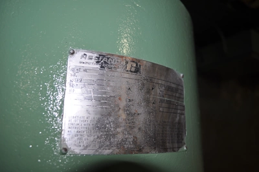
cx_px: 130
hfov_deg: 62.0
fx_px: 216
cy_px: 86
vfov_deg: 43.5
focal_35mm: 30
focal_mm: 20
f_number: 3.8
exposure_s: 1/100
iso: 200
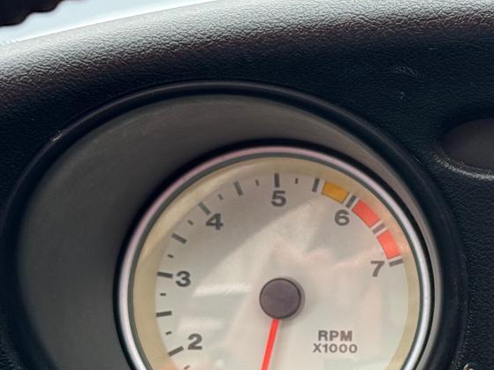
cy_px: 276
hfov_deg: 17.2
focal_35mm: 110
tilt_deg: -15.3
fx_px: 1569
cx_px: 565
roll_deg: -0.2
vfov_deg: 13.4
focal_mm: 6.76
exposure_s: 1/132
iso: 50
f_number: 1.78
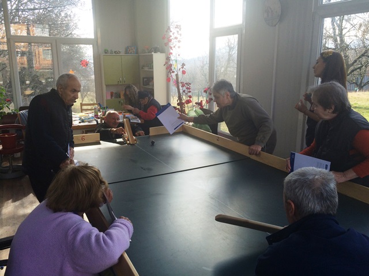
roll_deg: -0.2
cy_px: 138
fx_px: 309
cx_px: 184
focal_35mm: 29
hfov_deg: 61.7
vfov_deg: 48.2
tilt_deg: -12.1
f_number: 2.2
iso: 32
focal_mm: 4.15
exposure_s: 1/227
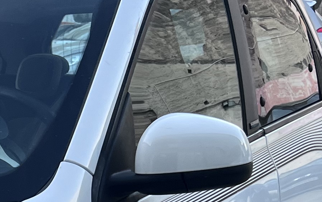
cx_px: -130
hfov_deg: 15.8
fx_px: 1080
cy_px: 383
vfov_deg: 10.0
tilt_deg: -20.0
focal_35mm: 123
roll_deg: -0.3
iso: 100
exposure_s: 1/121
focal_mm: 5.7
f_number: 1.5
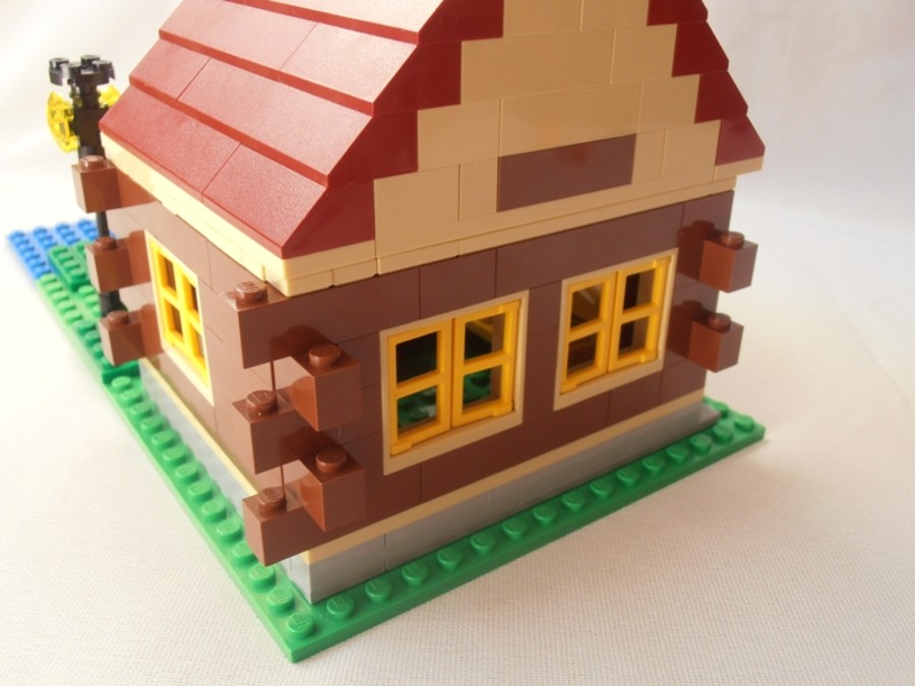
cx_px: 458
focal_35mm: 37
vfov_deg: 38.7
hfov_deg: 50.1
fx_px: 978
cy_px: 343
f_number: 3.9
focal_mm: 6.61
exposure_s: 1/30
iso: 125
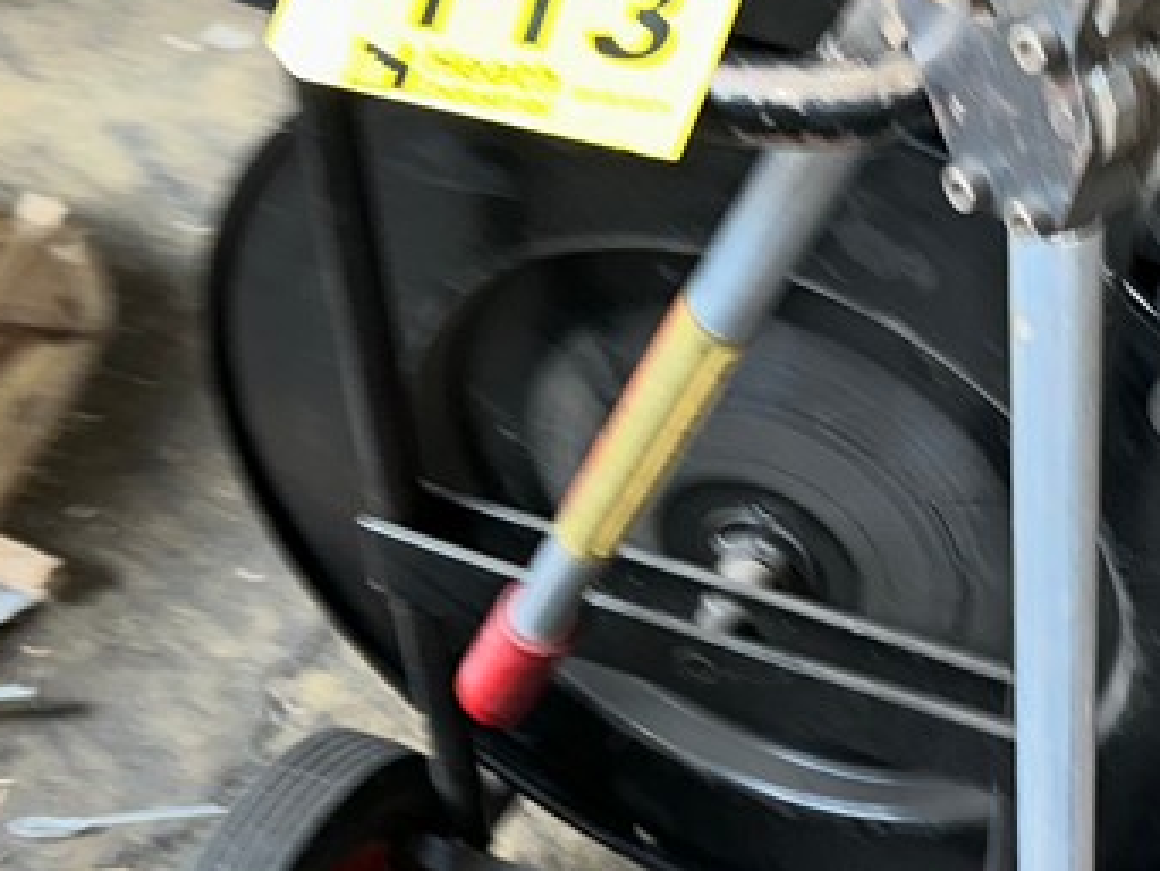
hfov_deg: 26.2
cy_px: 384
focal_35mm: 72
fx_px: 2414
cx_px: 1038
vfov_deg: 20.4
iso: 64
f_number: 1.78
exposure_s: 1/24
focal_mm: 6.86
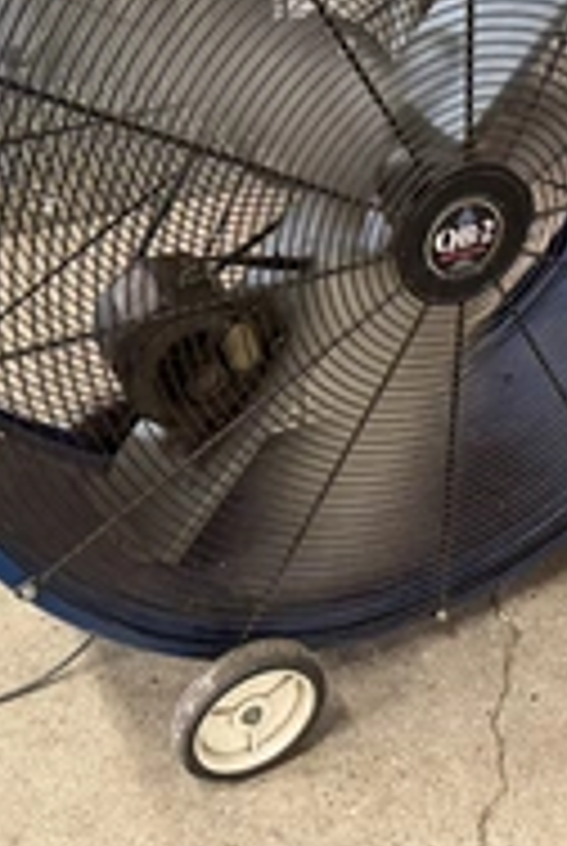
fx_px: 1247
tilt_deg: -31.8
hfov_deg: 25.4
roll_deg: -2.3
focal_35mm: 53
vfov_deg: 36.5
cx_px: 392
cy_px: 207
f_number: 1.78
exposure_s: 1/40
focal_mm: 6.76
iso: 640
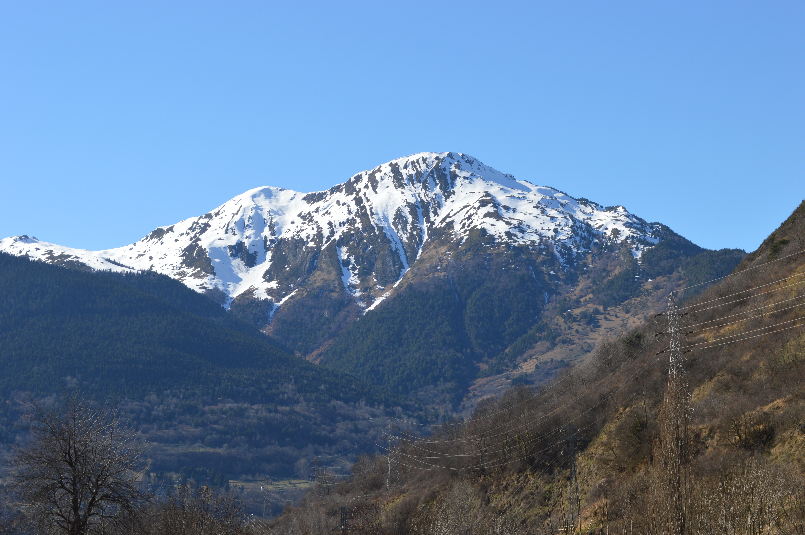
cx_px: 402
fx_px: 1843
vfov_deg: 16.5
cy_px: 268
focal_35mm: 82
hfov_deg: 24.6
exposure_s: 1/200
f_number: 10
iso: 100
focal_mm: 55
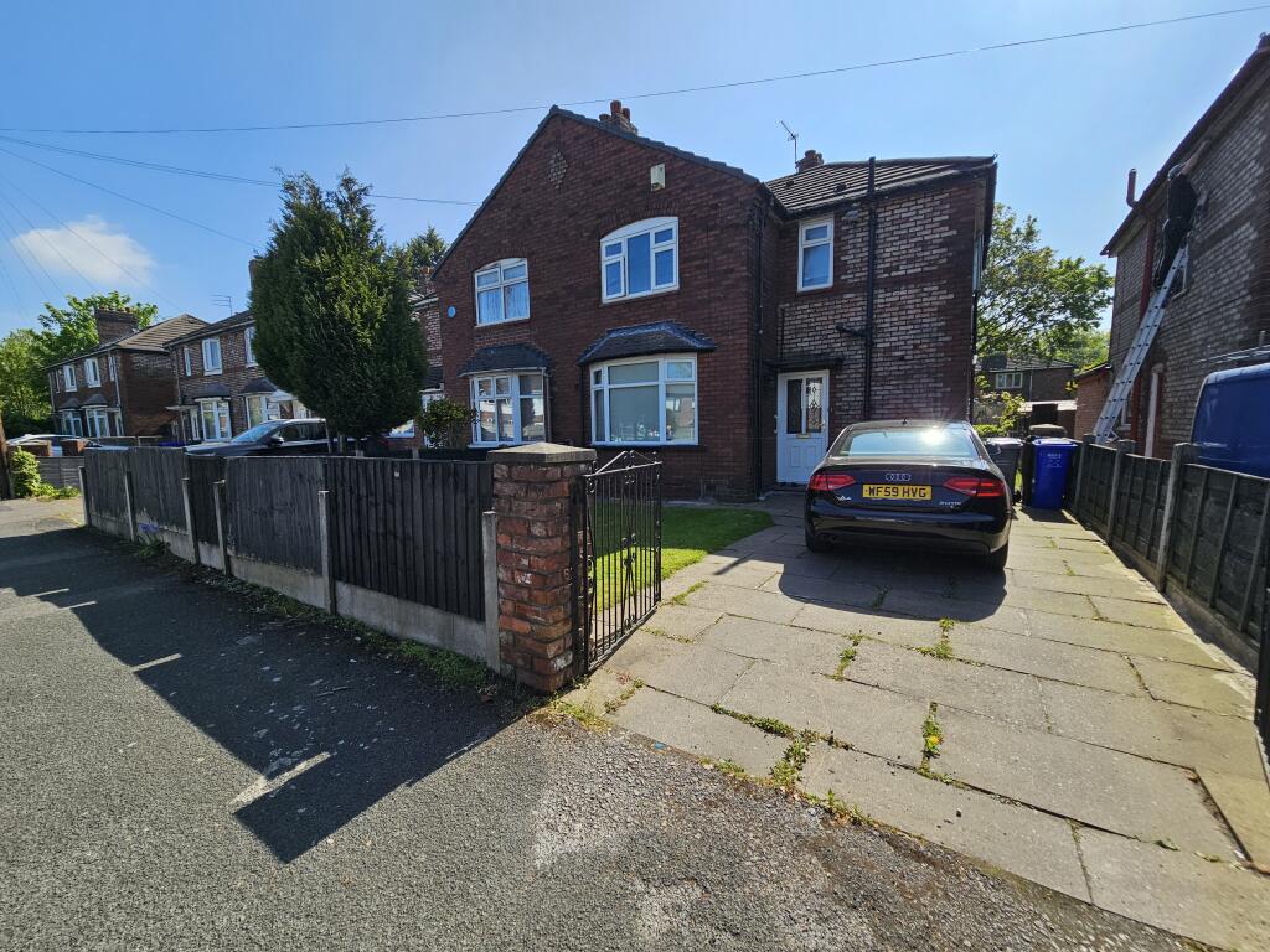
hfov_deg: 106.2
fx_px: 477
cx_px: 635
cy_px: 476
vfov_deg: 89.9
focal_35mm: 13
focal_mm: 2.2
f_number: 2.2
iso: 50
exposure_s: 1/2222
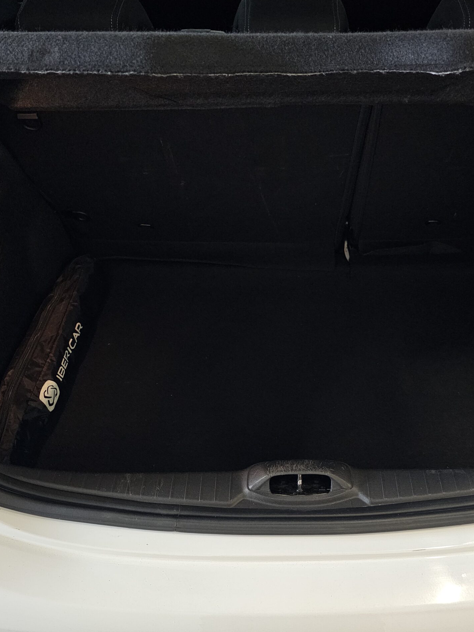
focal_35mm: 31
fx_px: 566
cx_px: 285
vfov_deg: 58.3
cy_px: 316
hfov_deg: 45.2
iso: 800
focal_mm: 6.3
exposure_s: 1/50
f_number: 1.7
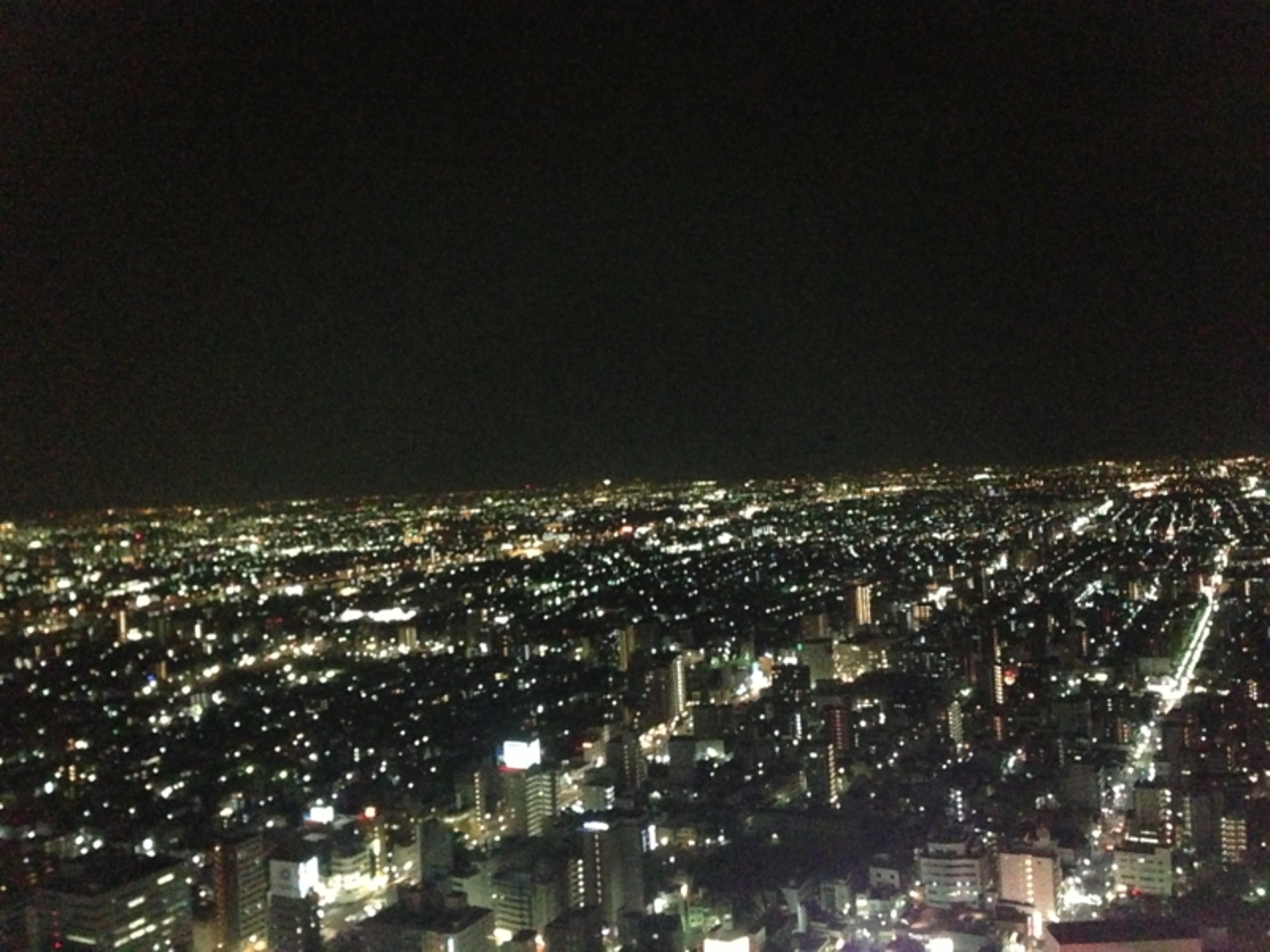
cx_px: 635
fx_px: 1211
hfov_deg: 55.4
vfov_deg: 42.9
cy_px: 476
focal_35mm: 33
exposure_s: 1/15
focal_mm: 4.13
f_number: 2.4
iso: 1600
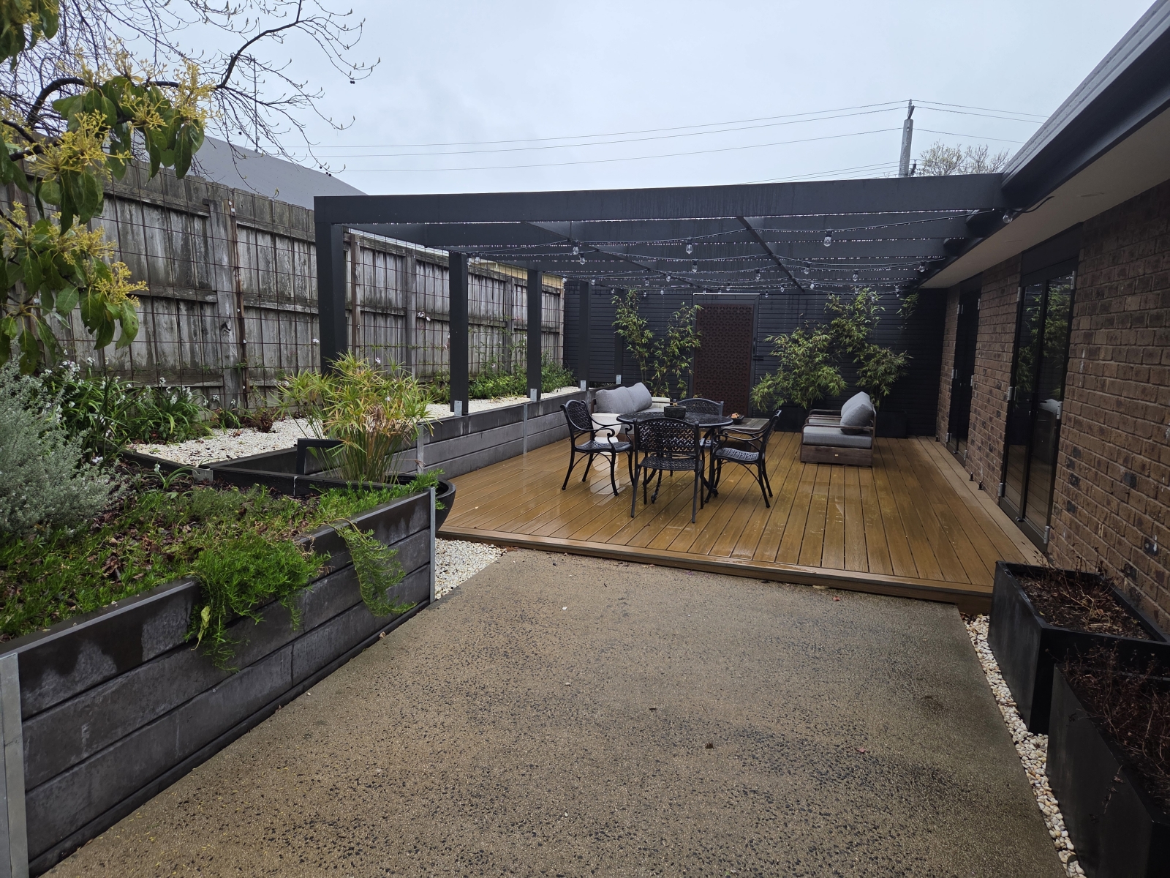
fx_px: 777
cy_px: 439
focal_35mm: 23
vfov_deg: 58.9
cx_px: 585
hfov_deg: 73.9
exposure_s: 1/541
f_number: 1.8
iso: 80
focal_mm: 5.4
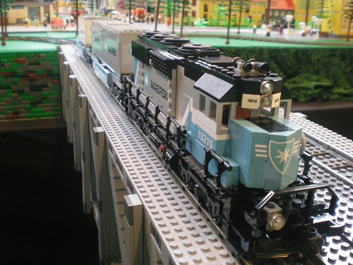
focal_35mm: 38
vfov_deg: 37.7
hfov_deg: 49.0
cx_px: 176
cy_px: 132
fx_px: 388
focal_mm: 6.3
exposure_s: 1/11.8
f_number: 3.1
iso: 400
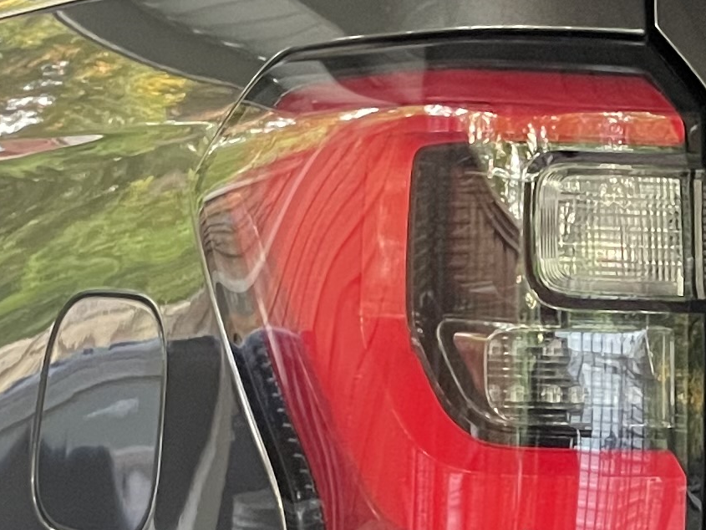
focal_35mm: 124
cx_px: 812
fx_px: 2529
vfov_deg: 11.9
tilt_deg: -6.1
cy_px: 421
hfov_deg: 15.4
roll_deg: -5.2
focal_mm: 4.2
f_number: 1.6
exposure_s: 1/40
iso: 640
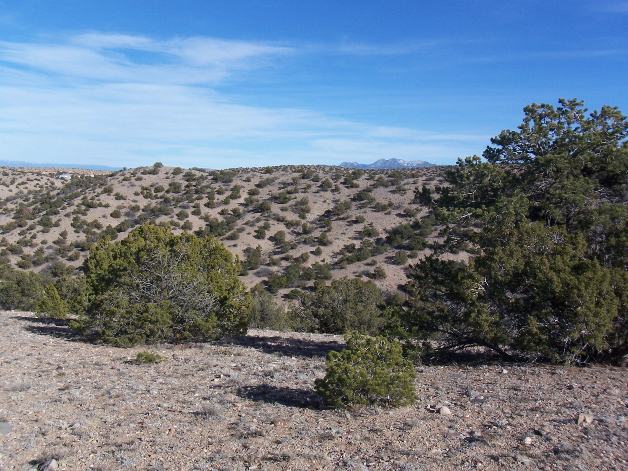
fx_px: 708
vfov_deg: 36.8
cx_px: 314
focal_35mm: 39
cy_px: 236
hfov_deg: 47.9
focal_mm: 6.4
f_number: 7.1
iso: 64
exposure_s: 1/250
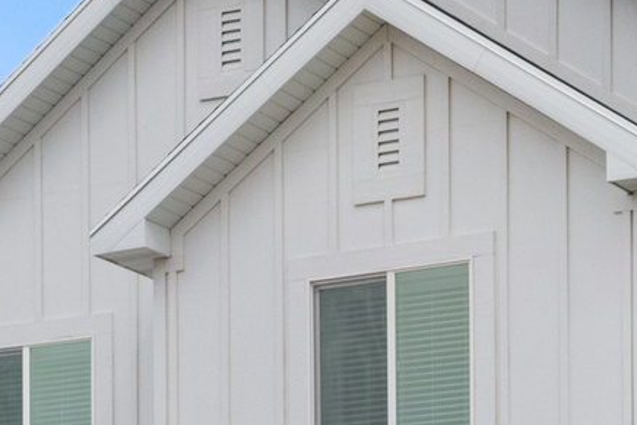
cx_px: 688
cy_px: 732
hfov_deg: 14.2
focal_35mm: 141
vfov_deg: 9.3
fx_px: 2496
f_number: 8
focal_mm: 30
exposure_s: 1/1600
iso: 1600
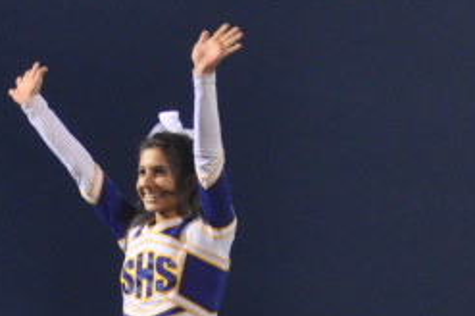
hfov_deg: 6.2
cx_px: 87
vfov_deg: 4.1
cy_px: 603
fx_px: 4401
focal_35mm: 334
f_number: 4
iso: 1600
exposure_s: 1/100
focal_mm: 55
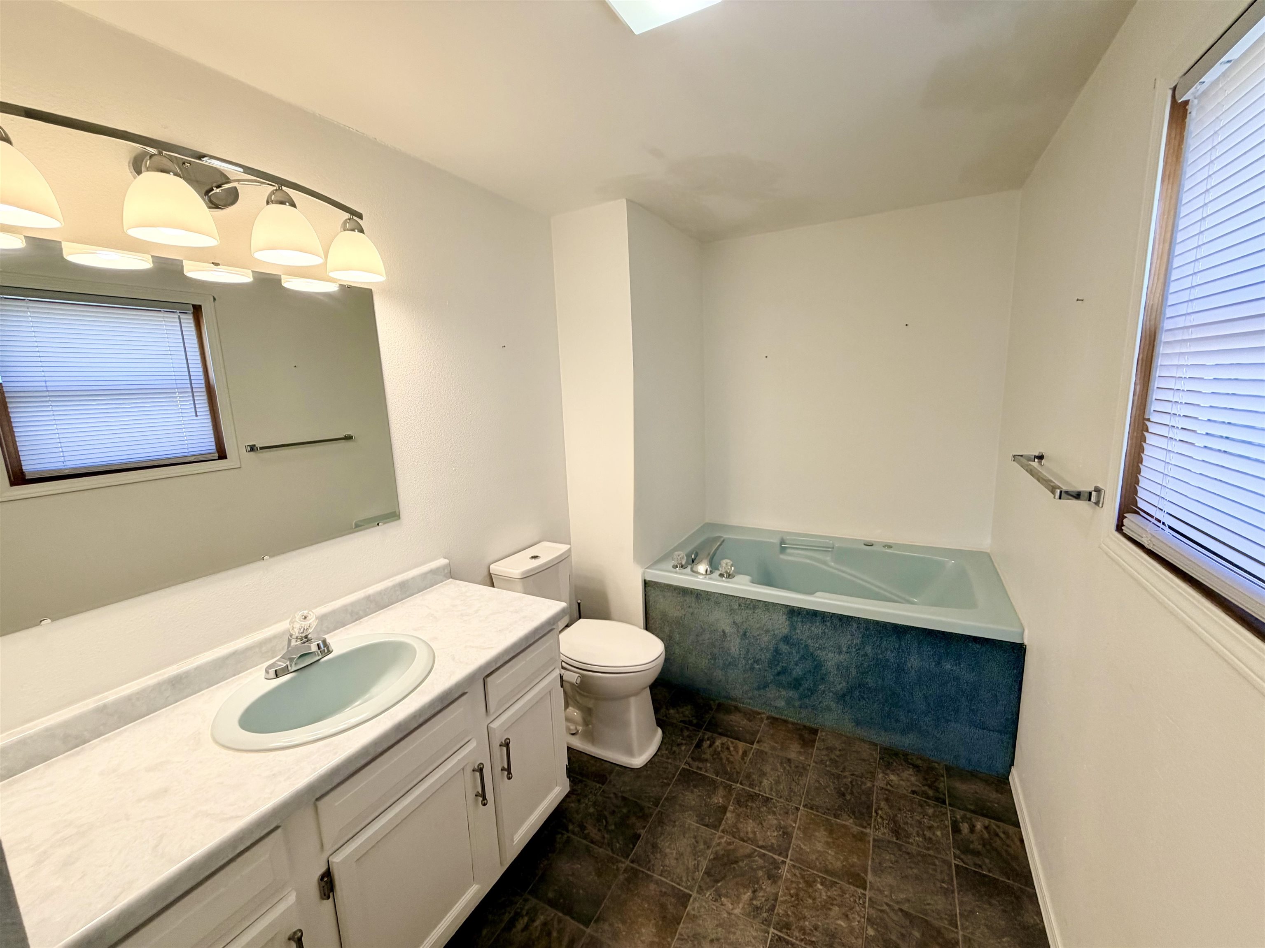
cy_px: 474
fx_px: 512
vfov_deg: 85.7
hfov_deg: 102.1
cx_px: 632
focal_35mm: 14
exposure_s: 1/120
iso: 100
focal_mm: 2.22
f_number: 2.2
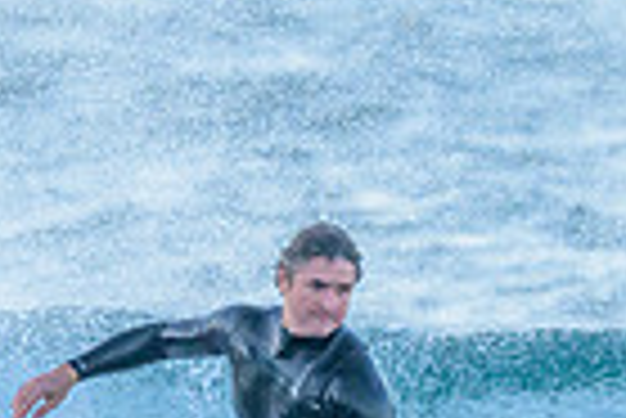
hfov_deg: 0.5
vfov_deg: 0.3
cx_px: 573
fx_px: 68966
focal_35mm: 3962
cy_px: 502
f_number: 6.3
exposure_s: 1/1250
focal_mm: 800
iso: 2200
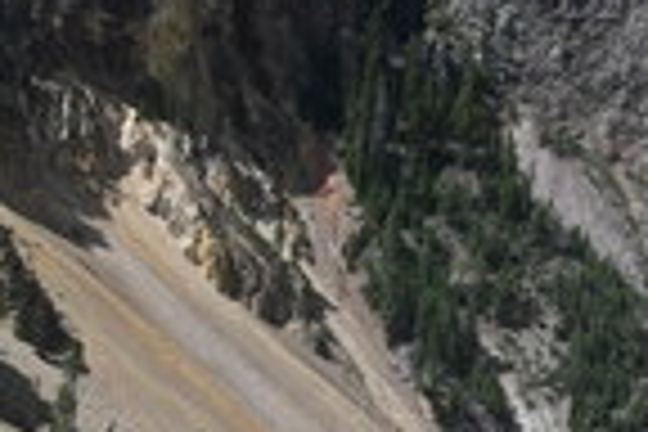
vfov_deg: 7.2
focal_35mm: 192
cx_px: 1112
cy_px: 128
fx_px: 3455
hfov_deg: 10.2
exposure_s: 1/400
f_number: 7.1
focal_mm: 33
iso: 100
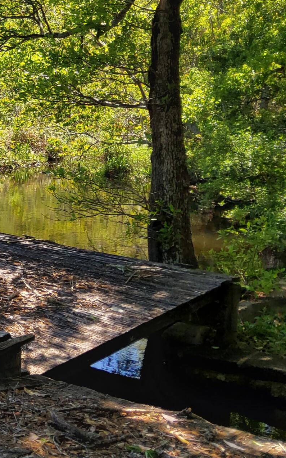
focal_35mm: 65
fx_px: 811
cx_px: -185
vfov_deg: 31.5
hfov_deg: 17.3
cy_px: 201
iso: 50
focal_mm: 3.08
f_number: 2
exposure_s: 1/624
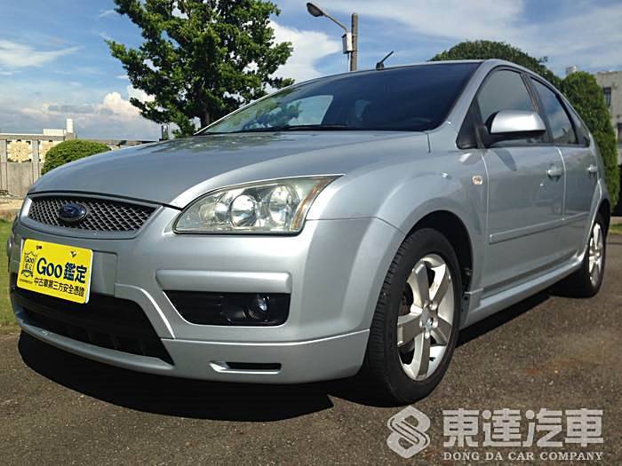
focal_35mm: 33
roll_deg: -0.3
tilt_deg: -3.6
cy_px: 233
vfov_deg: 42.9
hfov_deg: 55.4
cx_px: 311
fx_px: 593
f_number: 2.4
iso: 50
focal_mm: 4.12
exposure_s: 1/2584
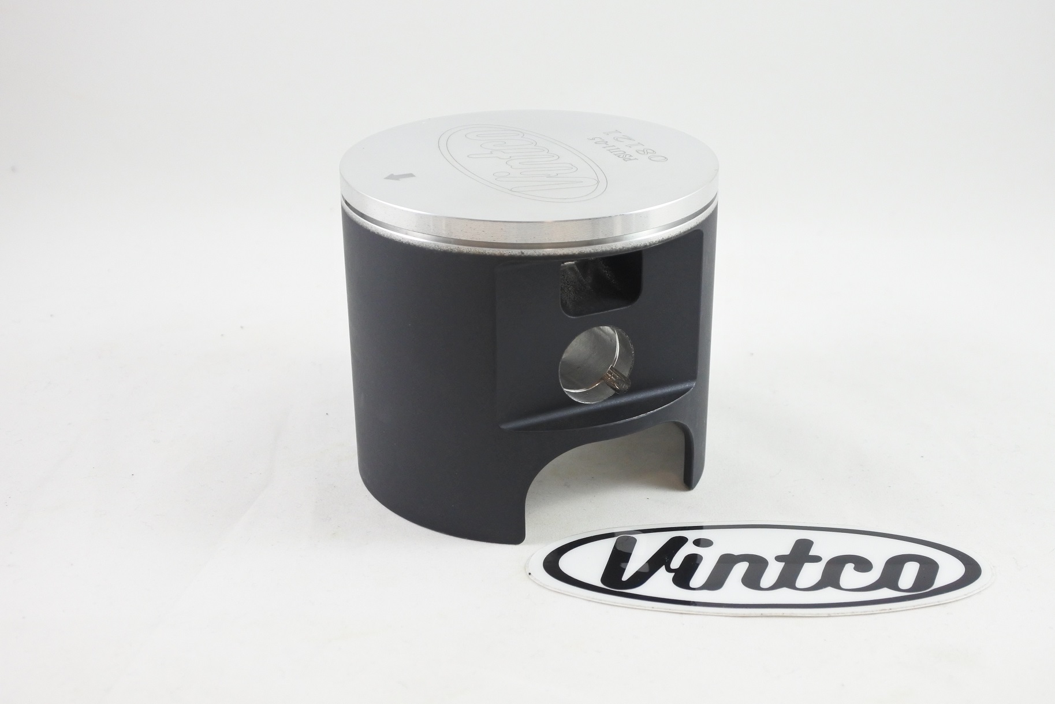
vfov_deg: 34.2
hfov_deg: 49.6
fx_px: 1143
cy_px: 352
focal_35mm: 39
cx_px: 528
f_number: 4.2
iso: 640
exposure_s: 1/125
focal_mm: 14.7
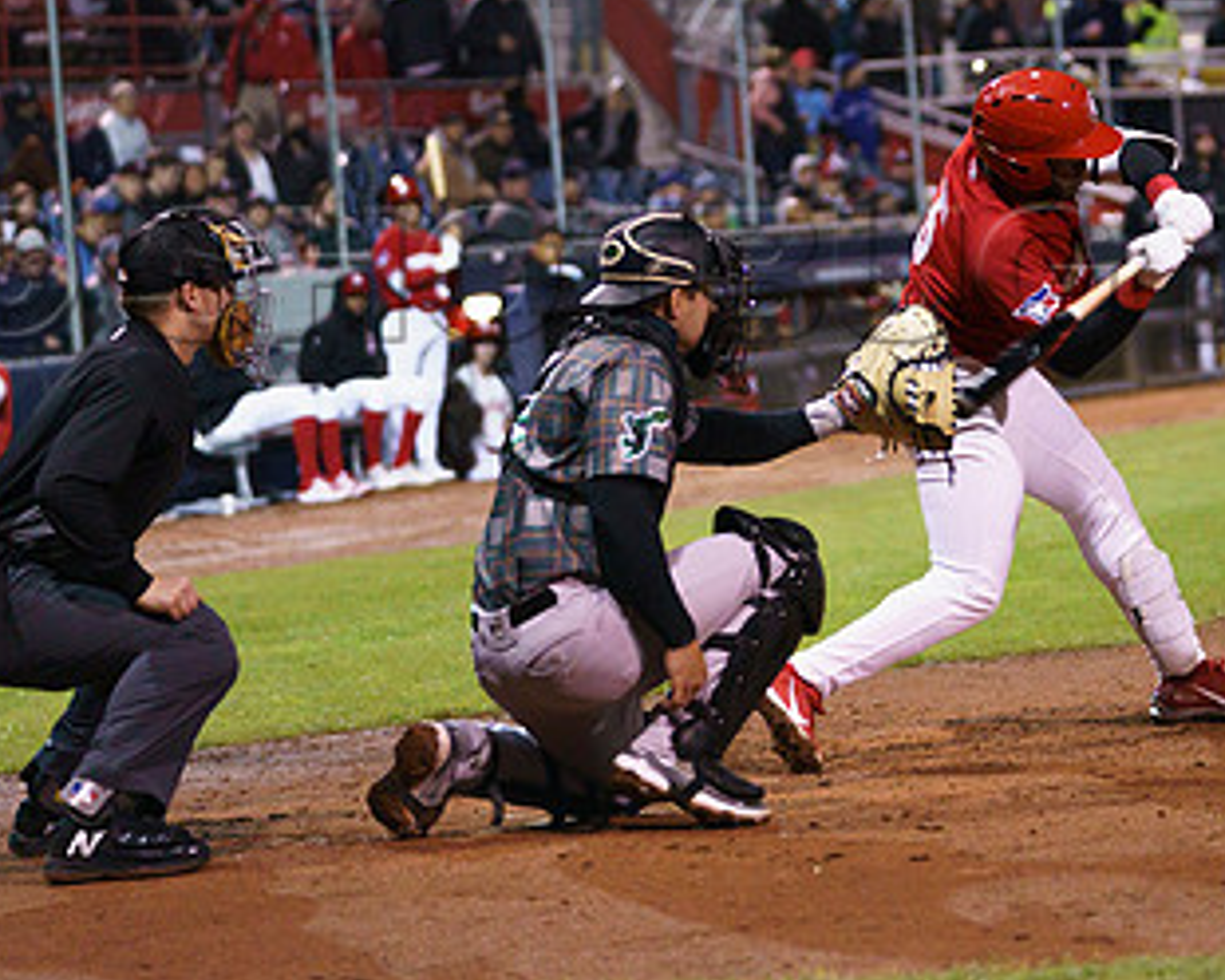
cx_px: 901
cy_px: 235
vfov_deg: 8.2
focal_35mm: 188
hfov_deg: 10.3
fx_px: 6816
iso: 2000
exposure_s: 1/1000
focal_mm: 107
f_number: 2.8
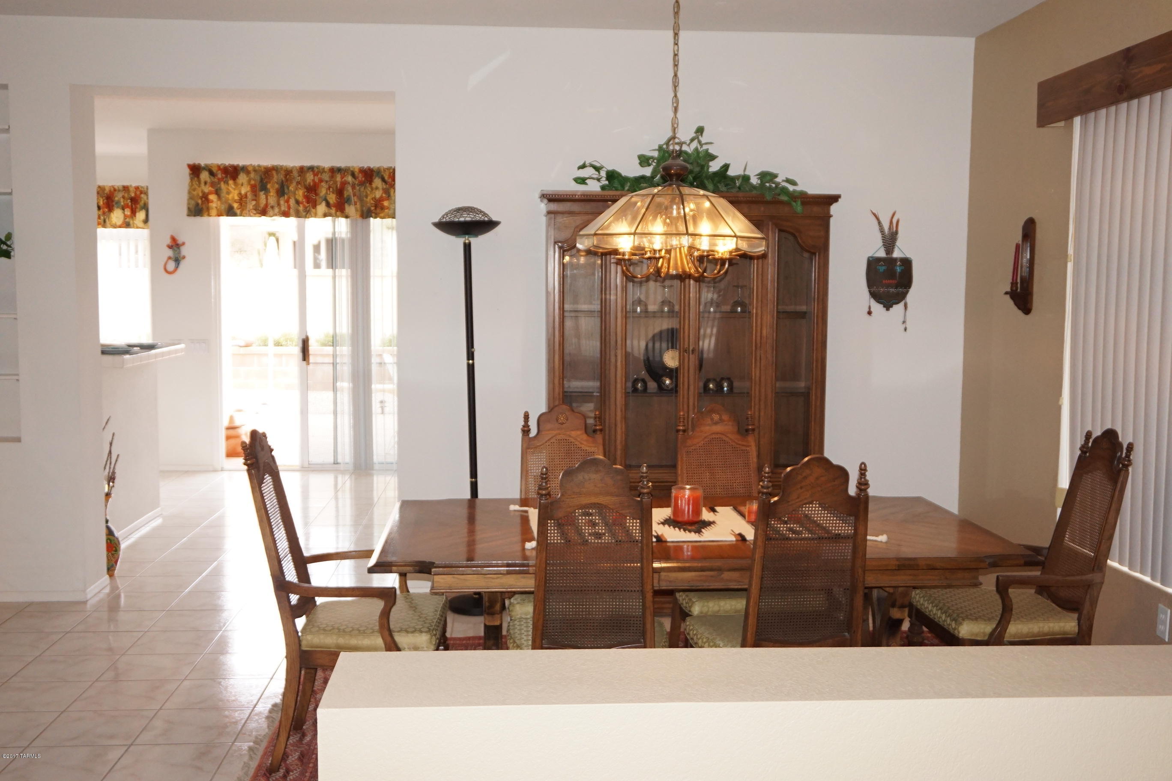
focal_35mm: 36
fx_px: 1172
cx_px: 586
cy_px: 390
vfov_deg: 36.9
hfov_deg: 53.1
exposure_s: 1/160
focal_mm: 24
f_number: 4.5
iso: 1250
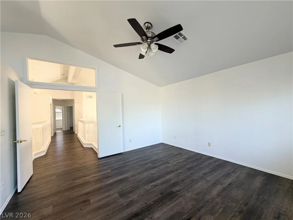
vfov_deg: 85.7
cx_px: 146
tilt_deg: -0.2
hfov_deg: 102.1
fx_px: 119
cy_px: 110
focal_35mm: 14
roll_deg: +1.6
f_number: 2.2
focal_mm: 2.22
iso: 160
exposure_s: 1/121
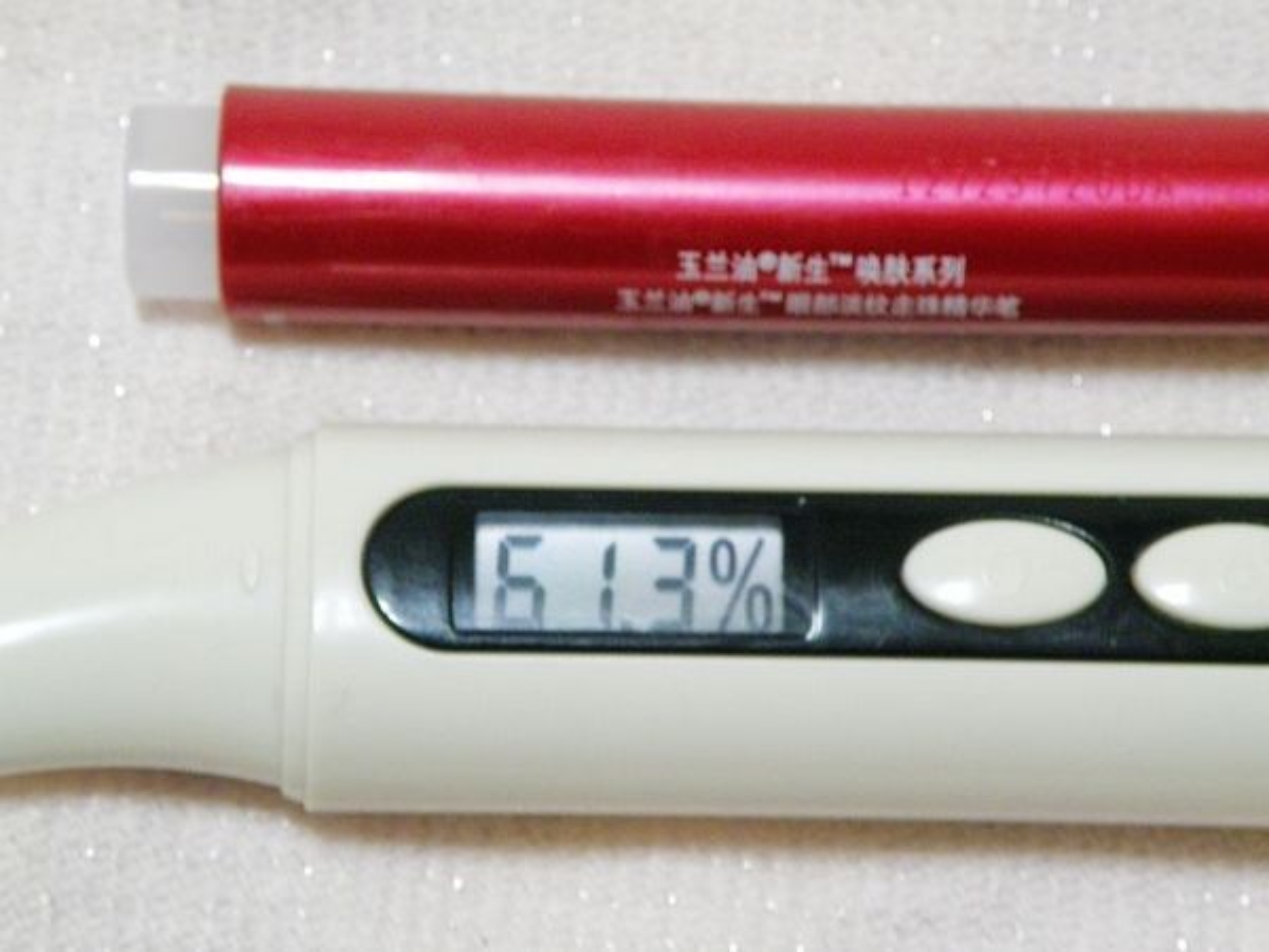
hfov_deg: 16.3
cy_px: 476
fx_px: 4436
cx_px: 634
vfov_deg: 12.2
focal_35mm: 121
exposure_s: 1/8
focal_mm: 21.47
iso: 400
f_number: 4.2
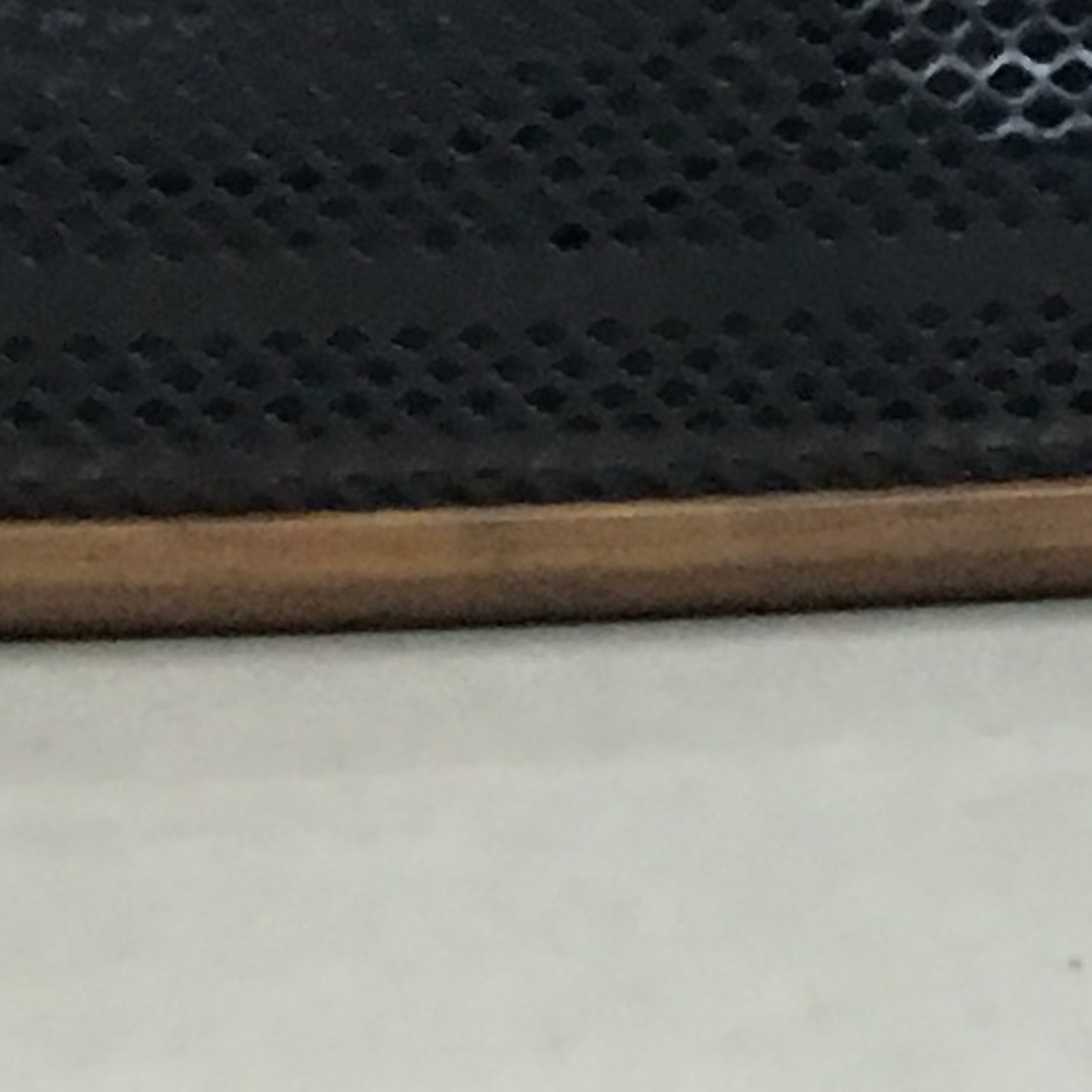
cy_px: -60
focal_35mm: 195
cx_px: 2170
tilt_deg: -13.6
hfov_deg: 8.5
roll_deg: -0.9
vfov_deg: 8.9
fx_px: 6960
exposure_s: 1/4
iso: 80
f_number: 2.2
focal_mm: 4.15
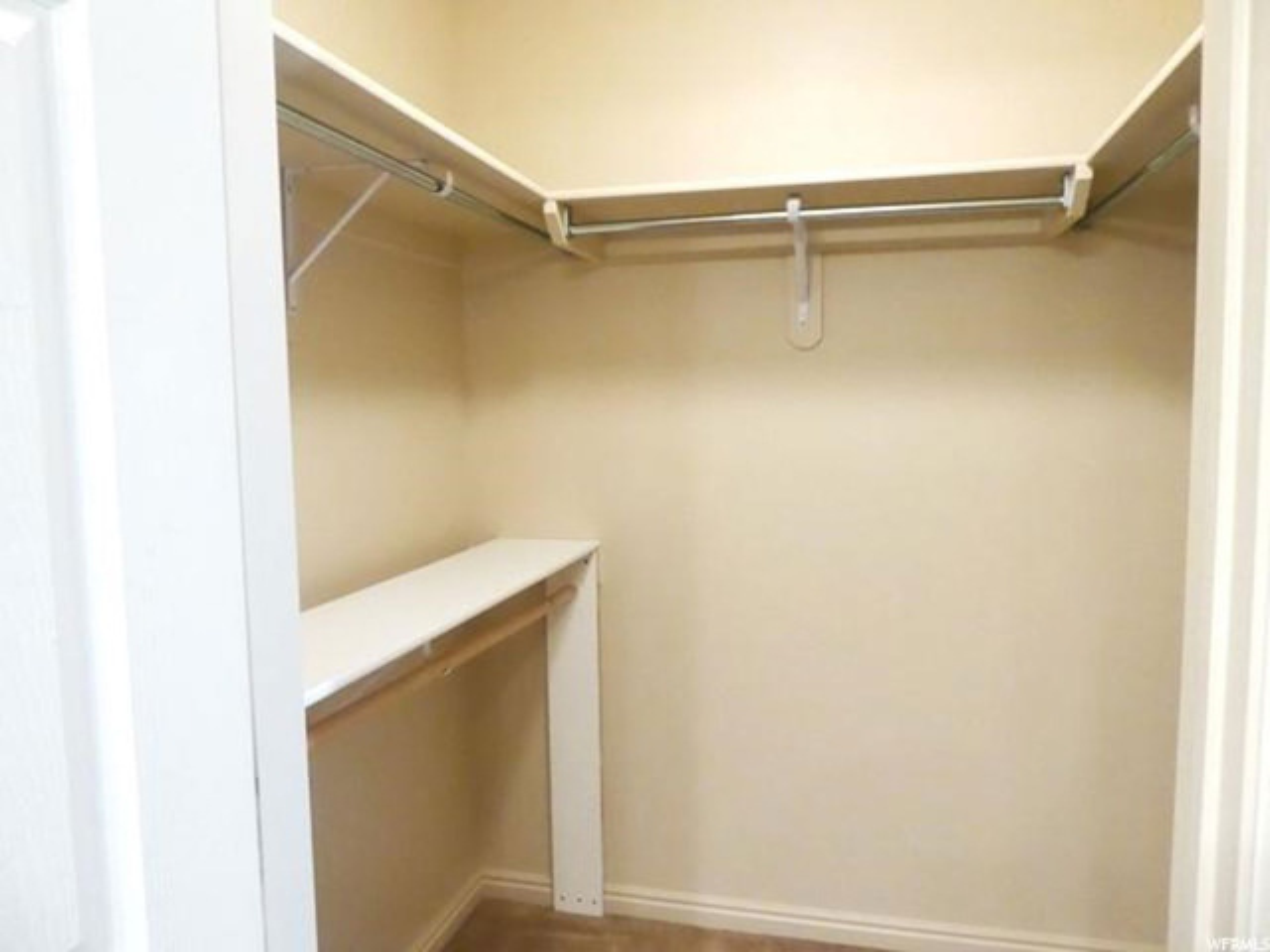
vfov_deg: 54.9
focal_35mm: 25
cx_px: 635
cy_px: 476
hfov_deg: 69.4
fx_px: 917
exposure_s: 1/30
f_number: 3.3
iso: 800
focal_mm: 4.3
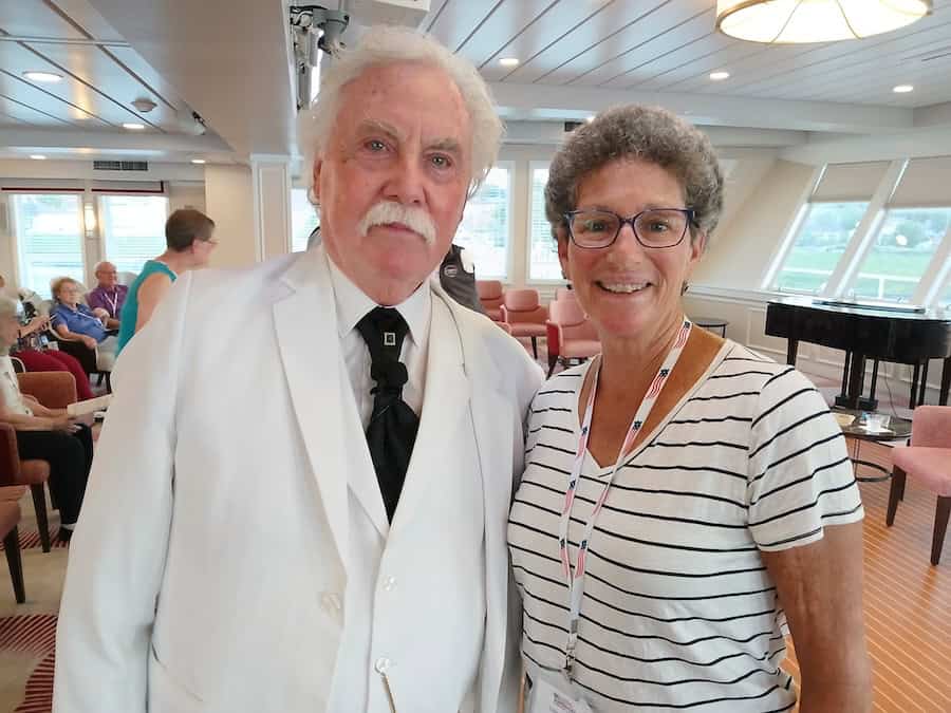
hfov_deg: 67.3
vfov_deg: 53.1
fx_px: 714
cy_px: 356
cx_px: 476
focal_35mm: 26
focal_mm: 4
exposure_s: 1/30
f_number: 1.8
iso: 250
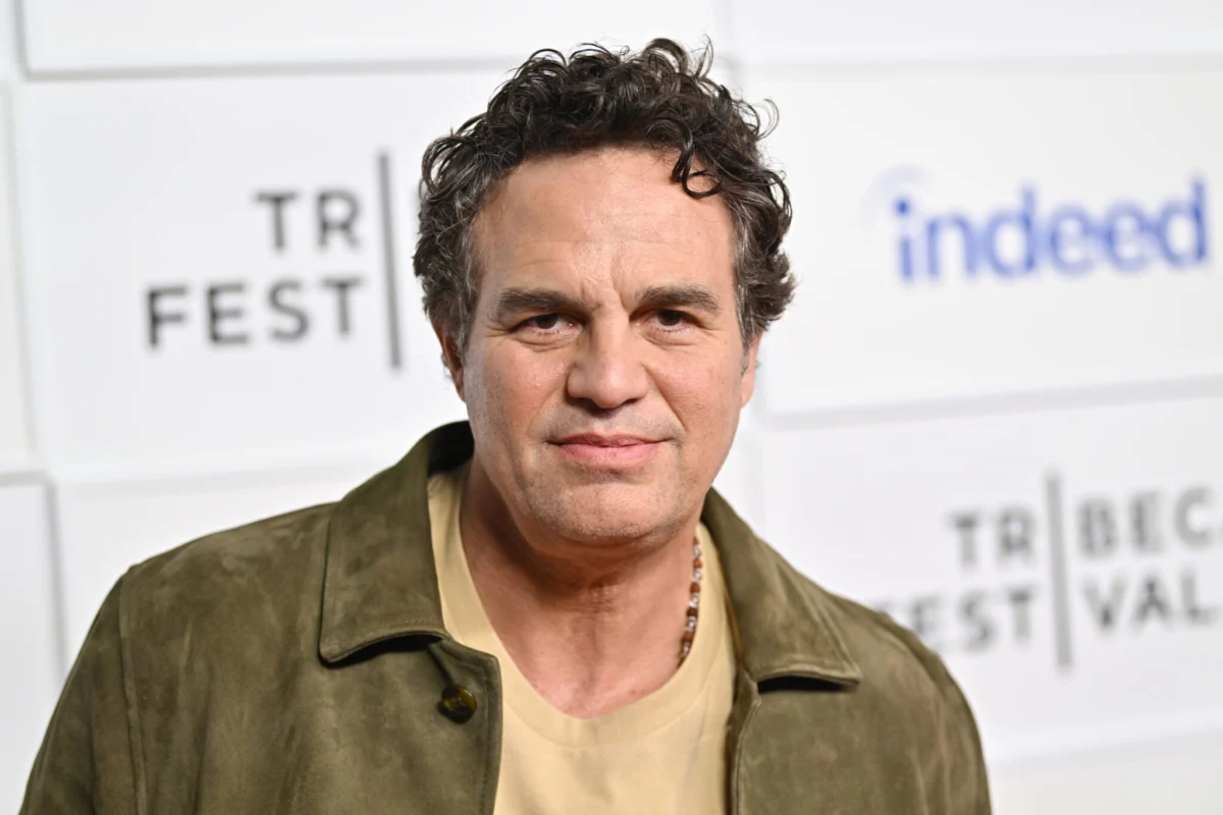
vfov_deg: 14.4
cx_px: 612
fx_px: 3227
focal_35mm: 95
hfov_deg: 21.5
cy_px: 408
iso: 200
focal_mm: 95
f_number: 2.8
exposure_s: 1/160
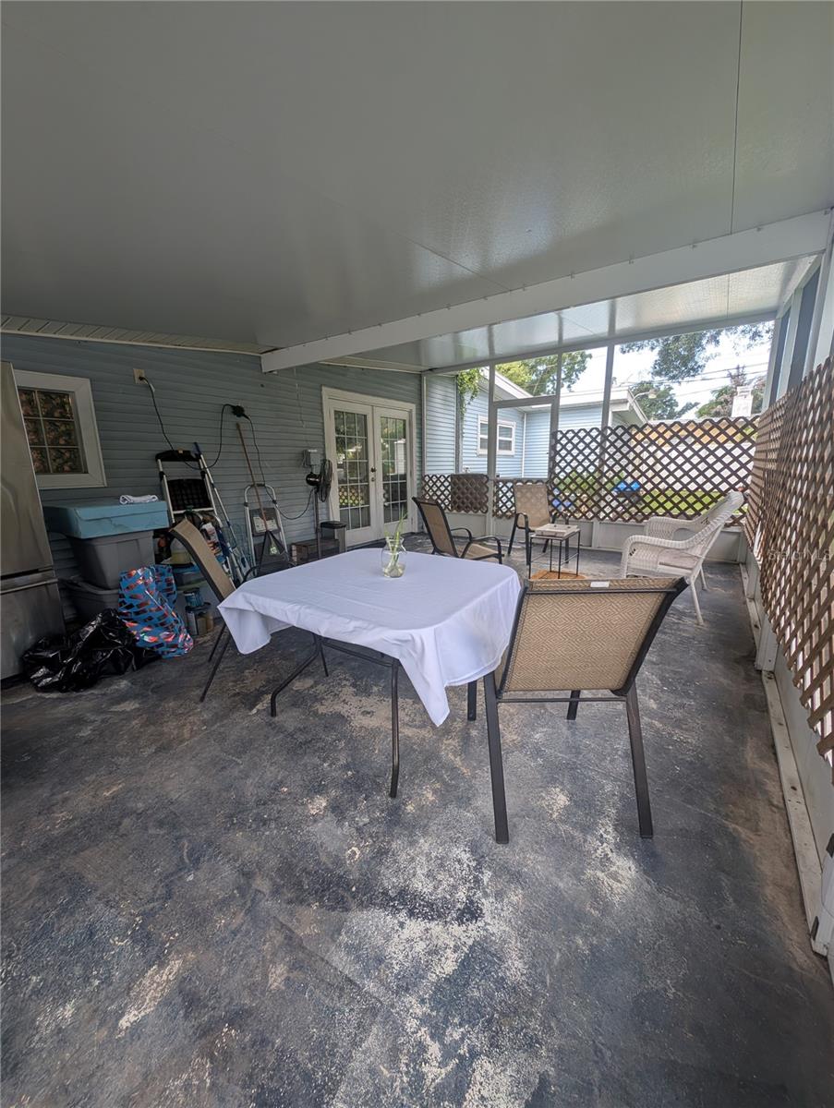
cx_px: 417
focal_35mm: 12
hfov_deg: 94.6
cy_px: 554
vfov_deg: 110.5
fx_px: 385
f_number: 1.95
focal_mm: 2.23
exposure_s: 1/153
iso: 46
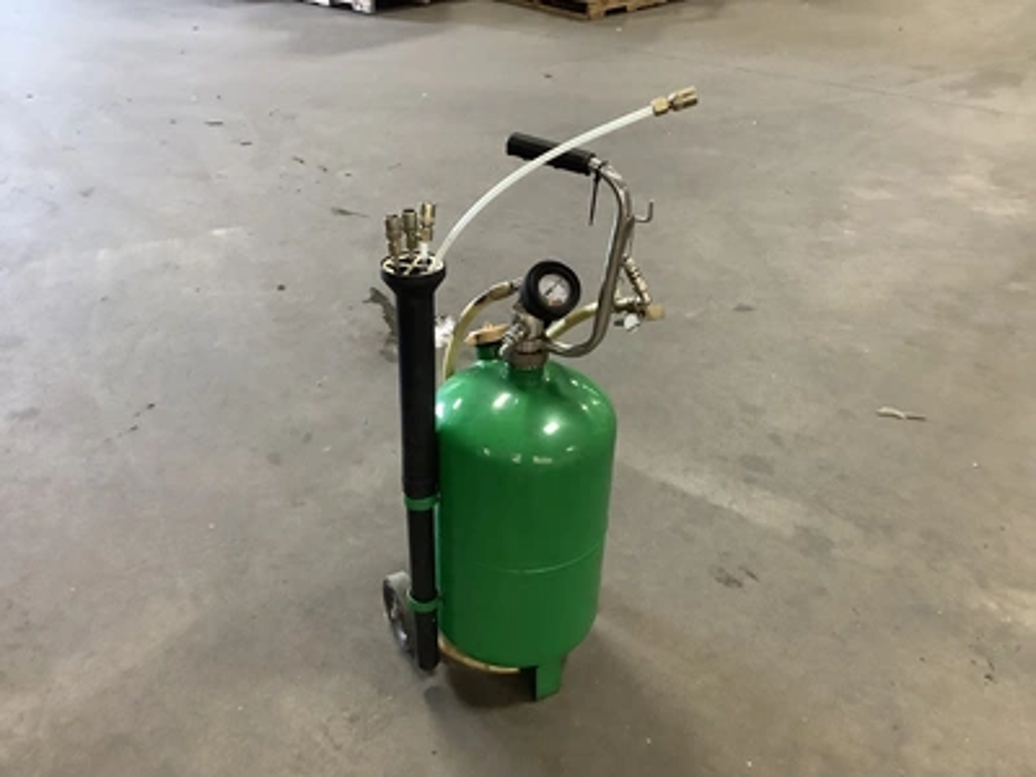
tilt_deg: -31.5
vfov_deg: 45.4
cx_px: 518
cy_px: 388
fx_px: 928
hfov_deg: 58.4
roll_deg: -1.7
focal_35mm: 31
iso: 320
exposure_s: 1/40
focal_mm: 3.3
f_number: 2.4
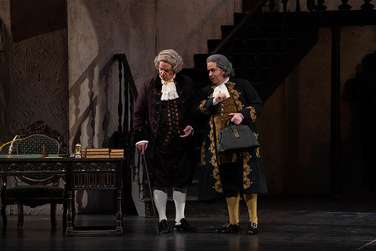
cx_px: 188
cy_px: 126
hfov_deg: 10.4
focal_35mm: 197
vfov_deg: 7.0
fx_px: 2058
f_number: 9
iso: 3200
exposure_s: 1/250
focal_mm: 197
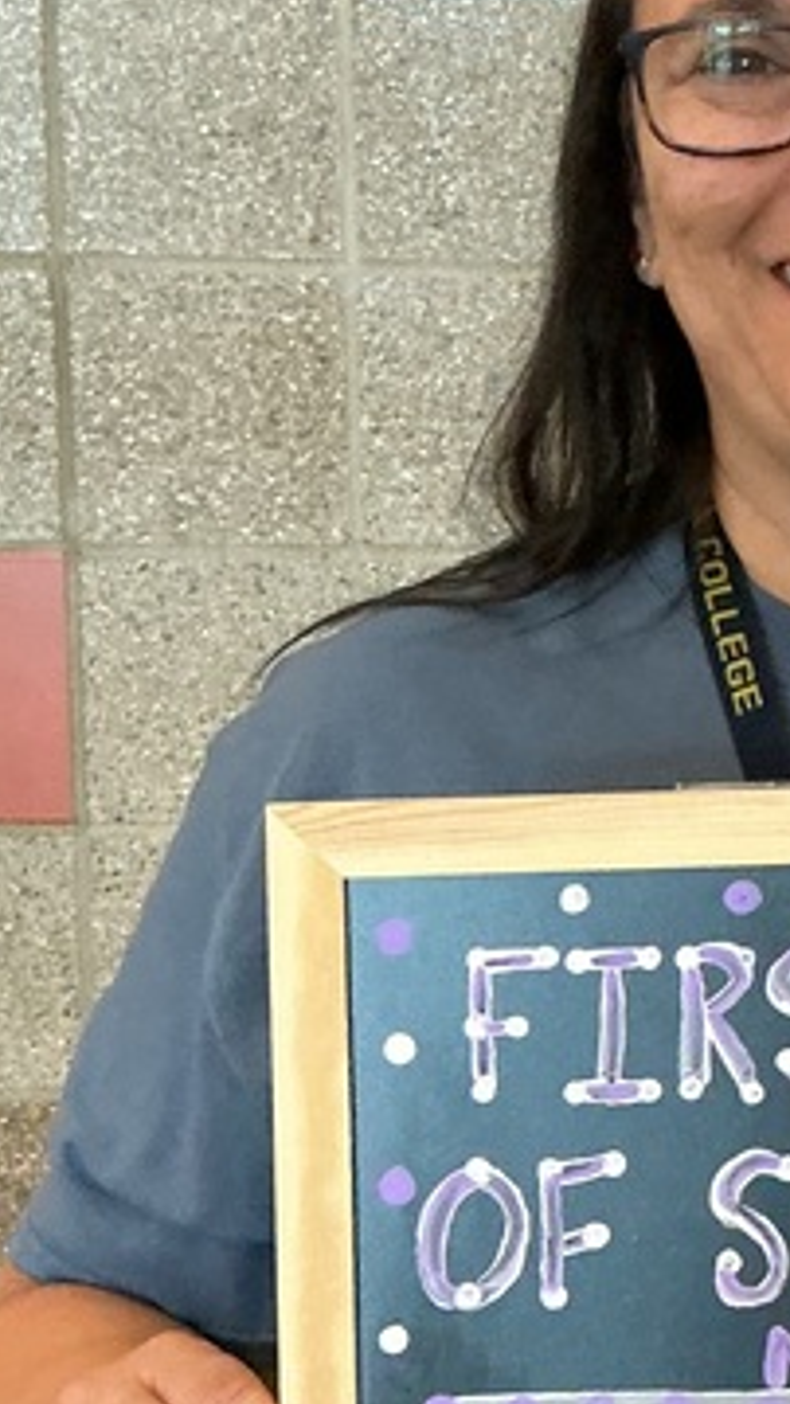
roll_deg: -0.5
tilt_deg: -10.2
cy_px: 794
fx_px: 3351
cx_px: 989
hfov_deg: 13.0
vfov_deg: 23.6
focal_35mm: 90
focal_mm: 3
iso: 250
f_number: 1.8
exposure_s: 1/60
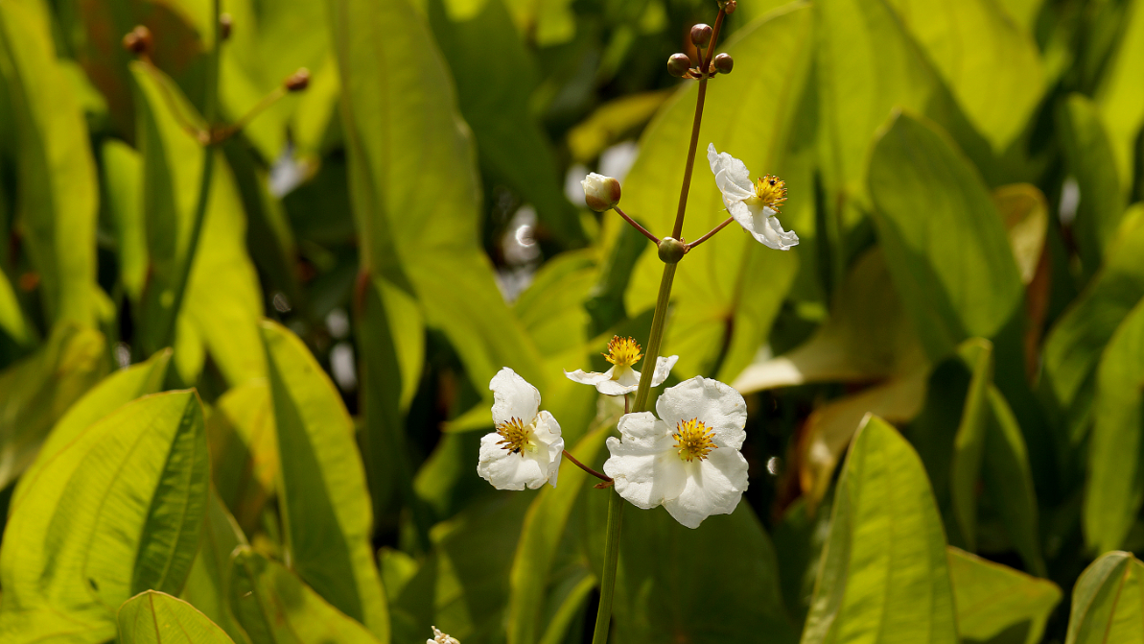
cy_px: 330
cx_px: 570
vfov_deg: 7.7
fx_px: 4793
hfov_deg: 13.6
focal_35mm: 158
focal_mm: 100
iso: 100
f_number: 9
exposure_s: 1/160
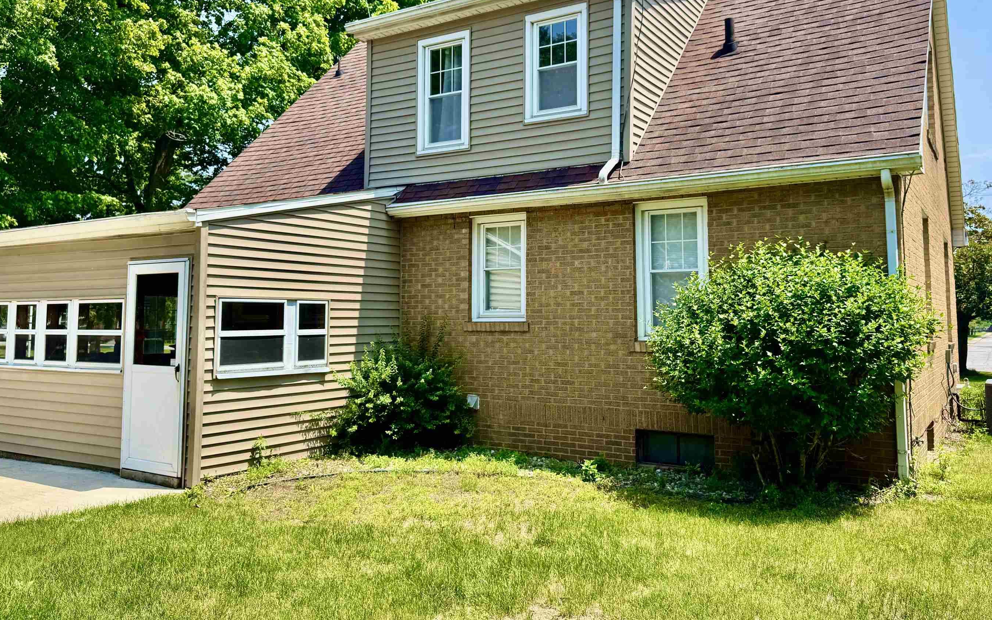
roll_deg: +0.6
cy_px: 250
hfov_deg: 64.6
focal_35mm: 29
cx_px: 515
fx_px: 784
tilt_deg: +6.2
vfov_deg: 42.9
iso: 80
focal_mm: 6.76
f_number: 1.78
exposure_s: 1/2174
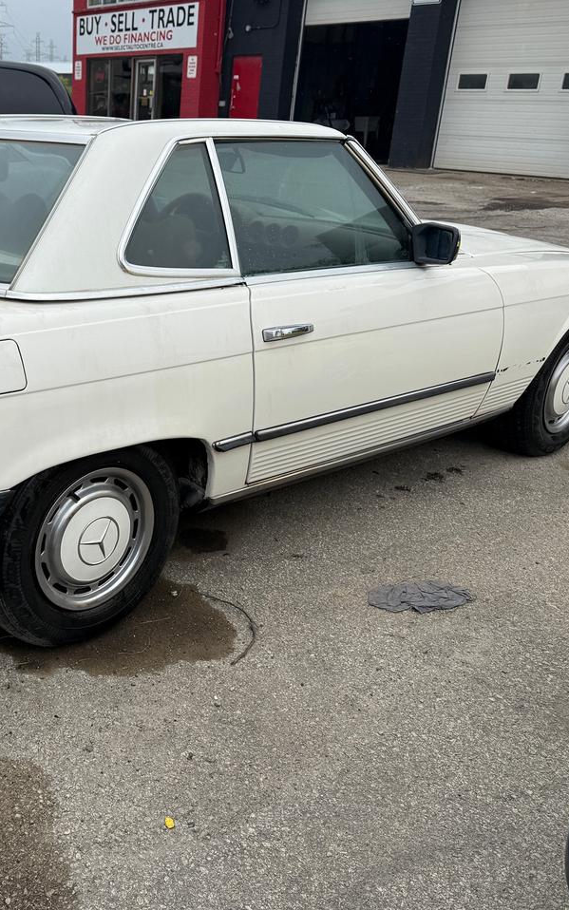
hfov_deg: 35.2
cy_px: 455
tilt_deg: -22.2
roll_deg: +0.1
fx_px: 843
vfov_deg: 56.7
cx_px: 59
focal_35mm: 34
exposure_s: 1/4405
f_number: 1.78
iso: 80
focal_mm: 6.76
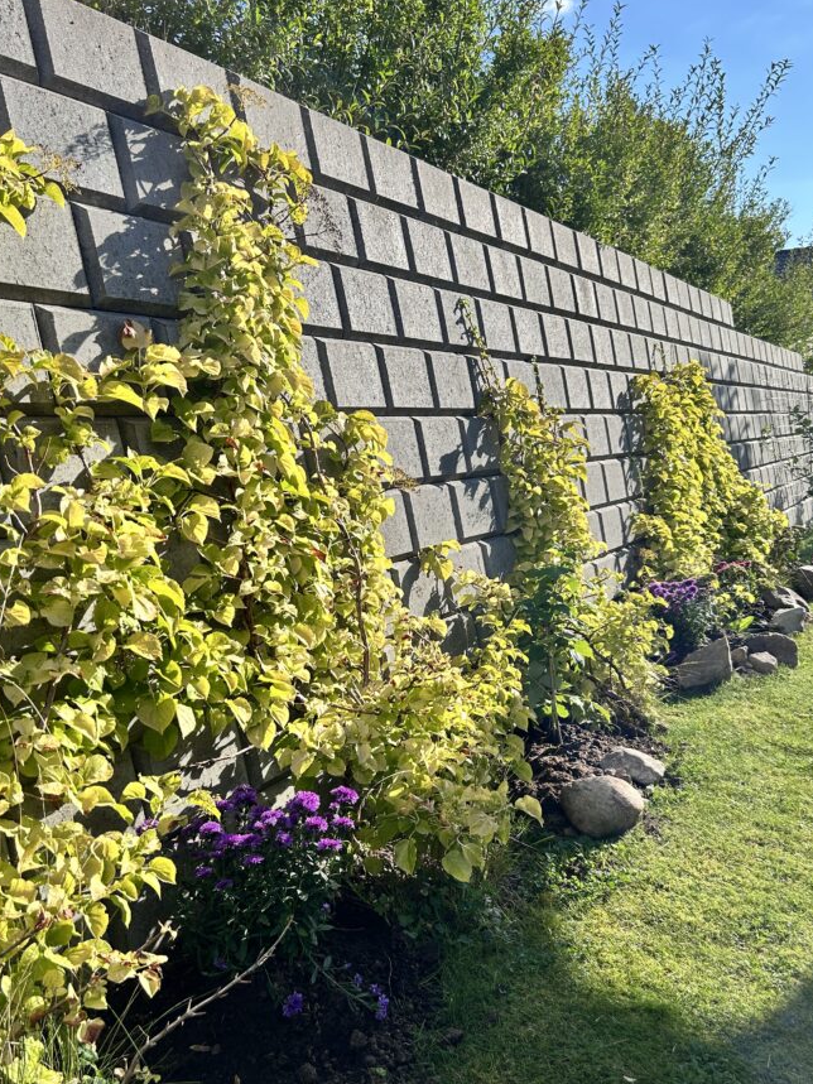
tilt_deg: -11.1
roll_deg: +3.2
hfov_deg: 45.4
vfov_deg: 58.1
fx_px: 971
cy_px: 620
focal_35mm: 31
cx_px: 408
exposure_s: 1/2457
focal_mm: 5.7
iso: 50
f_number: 1.5
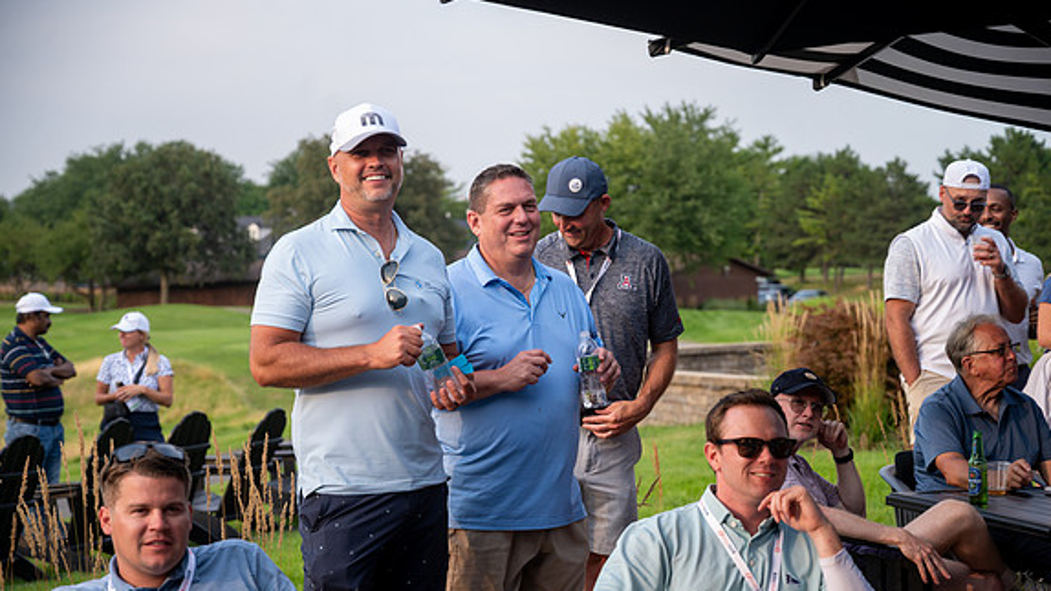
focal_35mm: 74
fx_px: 2062
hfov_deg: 28.6
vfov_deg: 16.3
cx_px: 527
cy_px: 351
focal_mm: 70
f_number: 4
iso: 500
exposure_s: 1/640
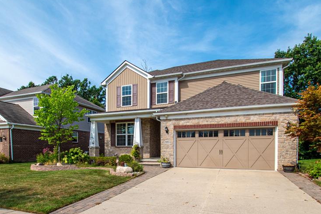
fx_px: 187
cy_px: 146
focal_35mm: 21
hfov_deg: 80.8
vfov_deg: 57.9
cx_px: 140
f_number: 16
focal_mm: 10
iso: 500
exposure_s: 1/320
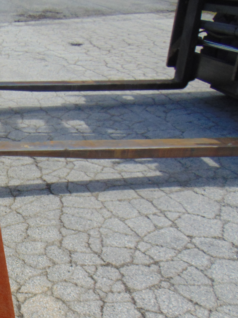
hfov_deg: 26.1
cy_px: 225
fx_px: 467
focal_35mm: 51
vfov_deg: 36.9
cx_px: -30
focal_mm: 4.5
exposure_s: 1/800
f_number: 3
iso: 80
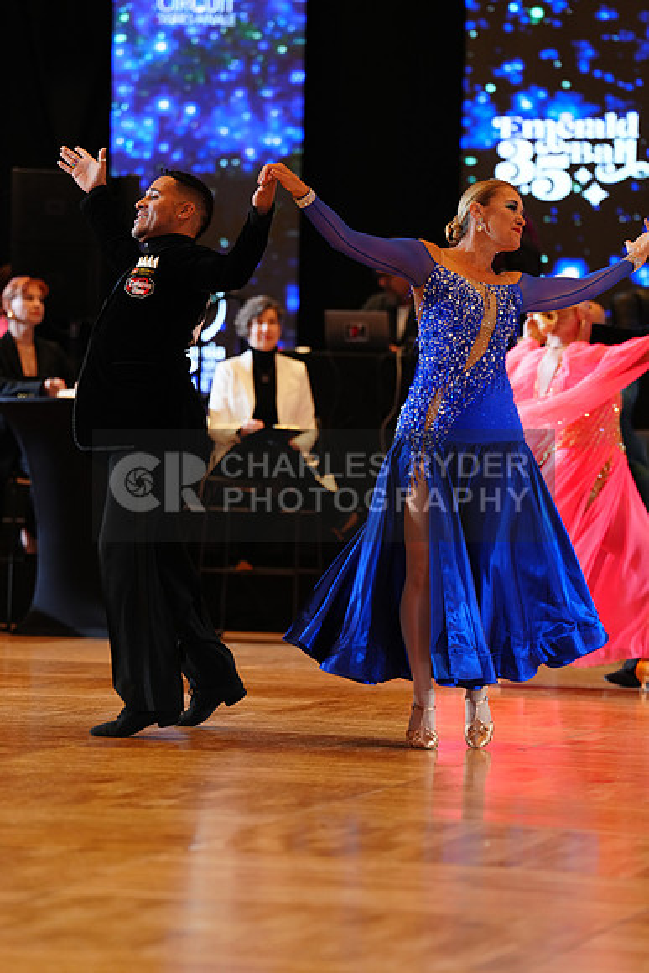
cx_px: 324
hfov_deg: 6.9
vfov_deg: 10.3
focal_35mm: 200
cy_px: 486
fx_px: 5405
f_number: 3.5
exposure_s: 1/200
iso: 1250
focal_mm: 200
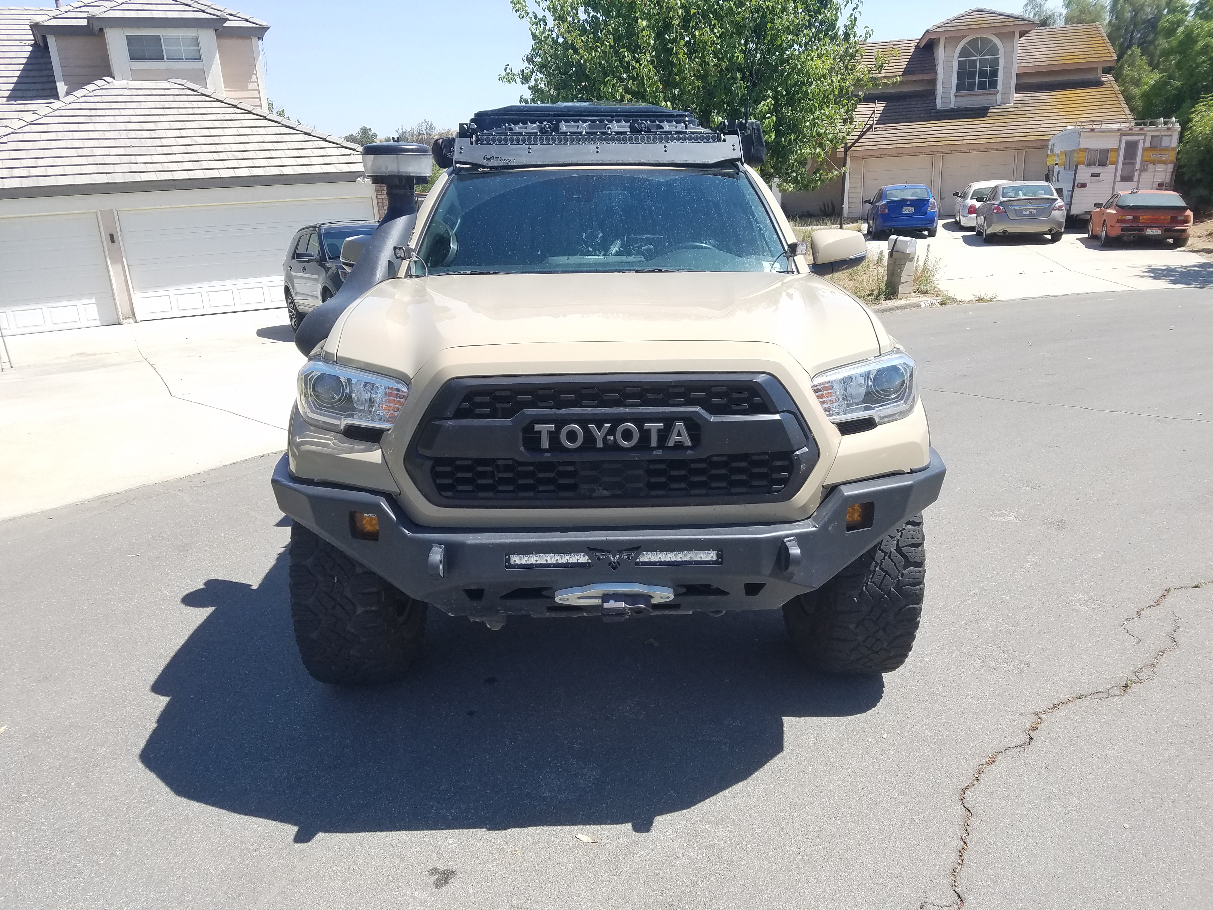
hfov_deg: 67.3
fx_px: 911
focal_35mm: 26
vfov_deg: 53.1
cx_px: 606
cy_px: 455
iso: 50
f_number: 1.7
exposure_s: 1/1268
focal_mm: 4.2
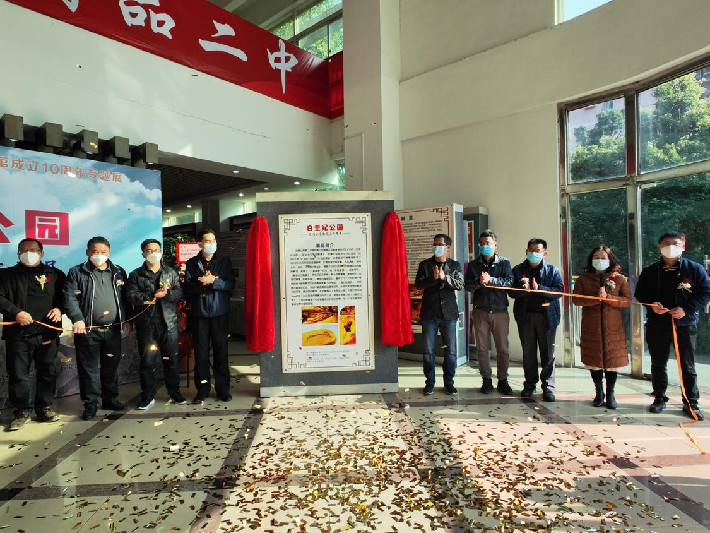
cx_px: 355
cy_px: 266
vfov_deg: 89.9
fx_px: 267
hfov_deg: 106.2
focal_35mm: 13
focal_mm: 2.39
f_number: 2.2
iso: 50
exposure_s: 1/324
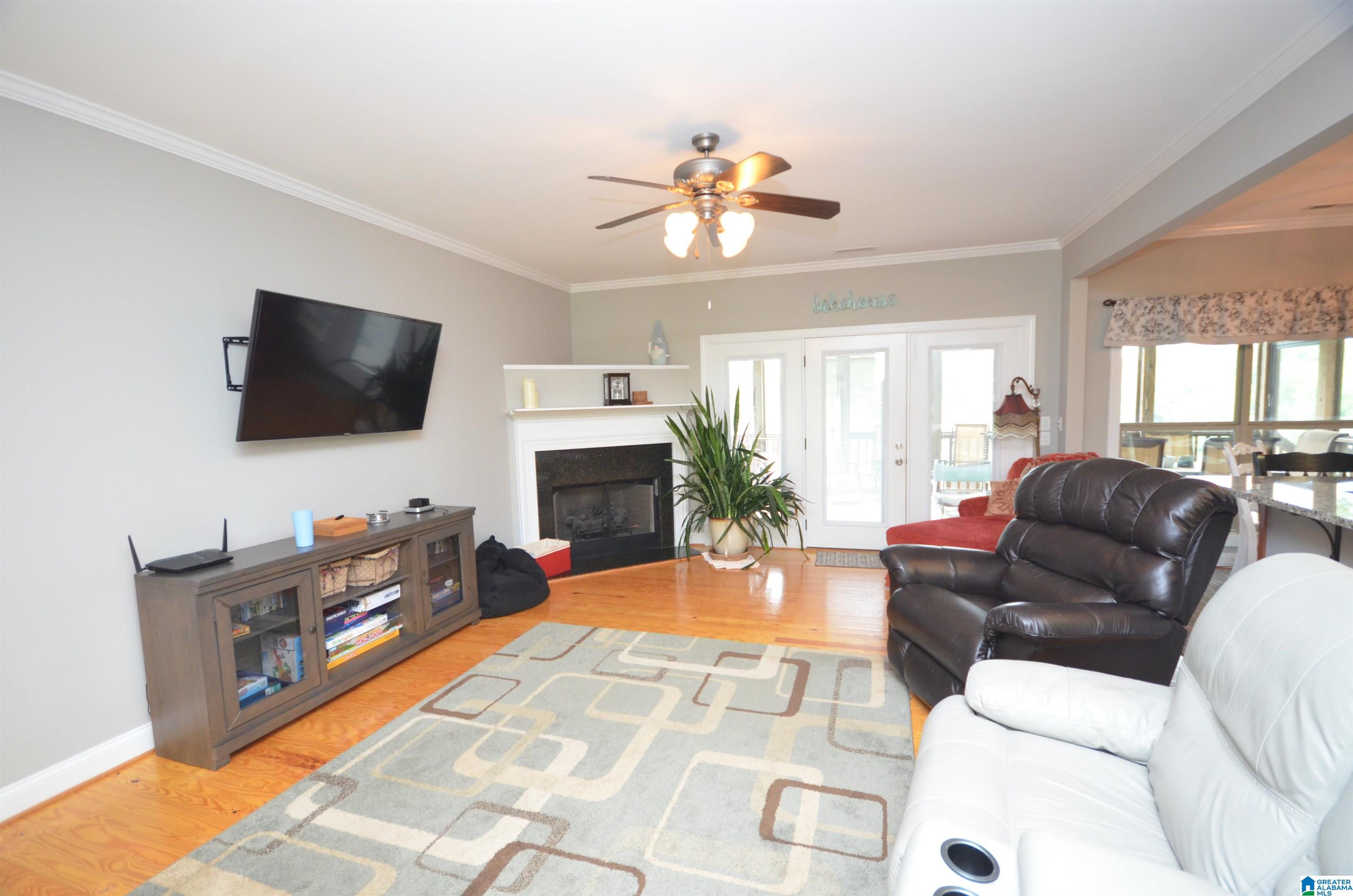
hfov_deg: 100.5
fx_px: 563
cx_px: 676
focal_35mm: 15
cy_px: 448
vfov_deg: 77.1
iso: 1600
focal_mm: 10
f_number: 4
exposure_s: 1/50
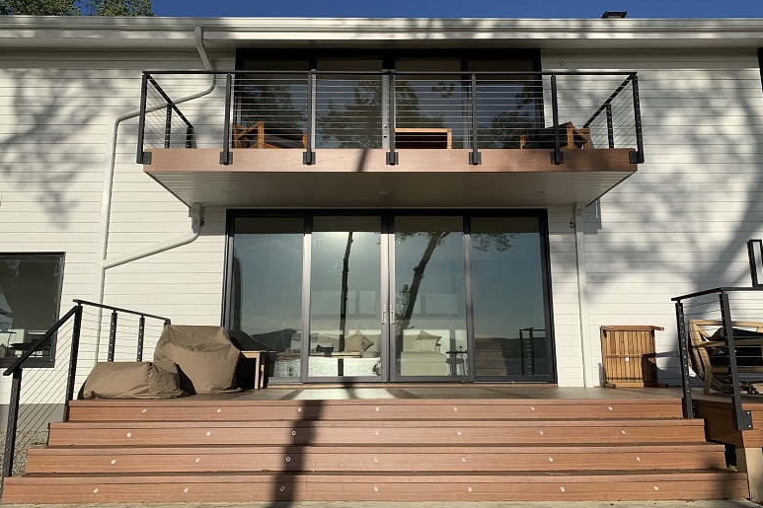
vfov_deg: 46.4
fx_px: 593
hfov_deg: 65.5
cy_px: 251
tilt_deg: +9.8
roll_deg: +1.2
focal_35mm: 28
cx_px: 392
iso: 25
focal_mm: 4.25
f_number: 1.8
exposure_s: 1/3289
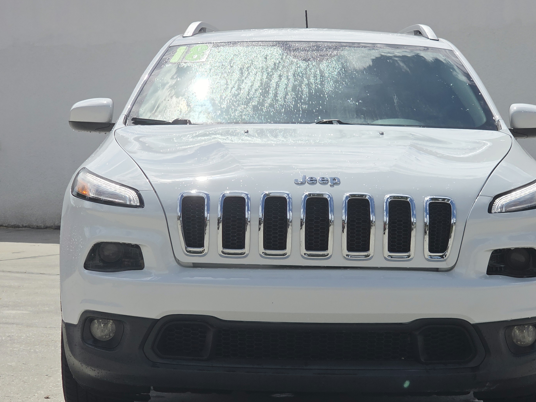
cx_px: 300
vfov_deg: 14.8
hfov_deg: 19.6
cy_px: 239
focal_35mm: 100
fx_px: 1548
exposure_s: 1/5803
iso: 50
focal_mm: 7.9
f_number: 2.4
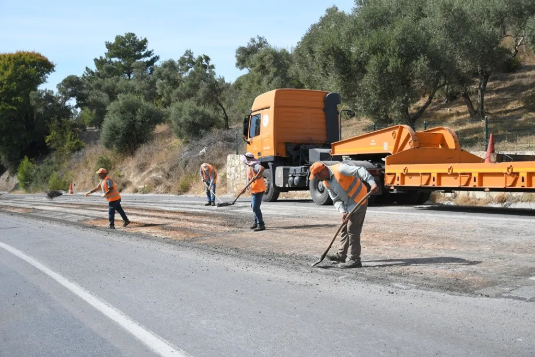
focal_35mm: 48
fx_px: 713
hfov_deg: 41.1
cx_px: 268
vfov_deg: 28.1
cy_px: 178
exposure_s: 1/640
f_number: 4.5
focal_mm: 32
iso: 100
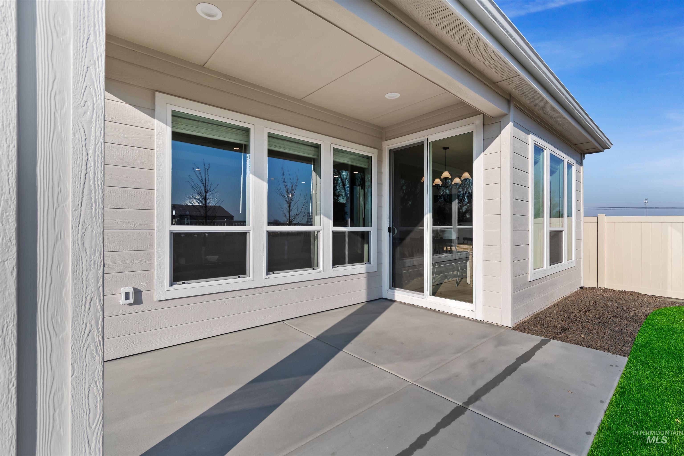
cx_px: 342
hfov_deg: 100.4
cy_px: 228
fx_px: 285
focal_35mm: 15
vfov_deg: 77.3
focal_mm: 10
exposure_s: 1/250
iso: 320
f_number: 6.3
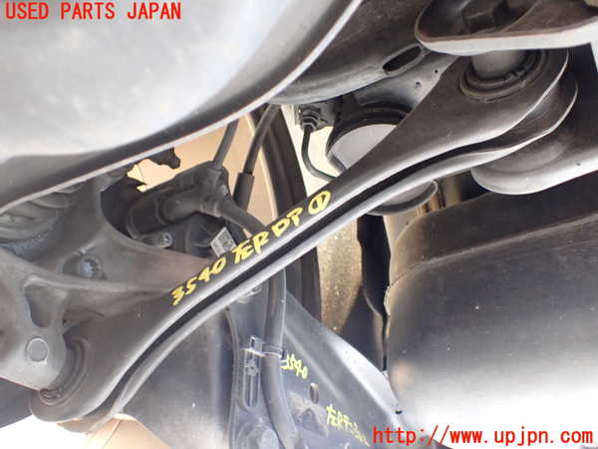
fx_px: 518
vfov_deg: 46.8
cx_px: 299
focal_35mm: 30
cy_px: 224
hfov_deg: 60.0
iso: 1000
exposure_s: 1/30
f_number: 2.3
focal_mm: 5.4
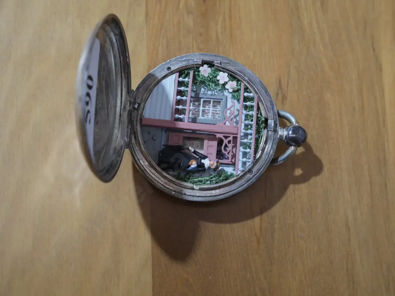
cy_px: 148
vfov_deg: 23.7
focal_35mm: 62
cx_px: 198
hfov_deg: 31.2
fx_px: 707
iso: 1600
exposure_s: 1/80
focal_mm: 31
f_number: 5.4
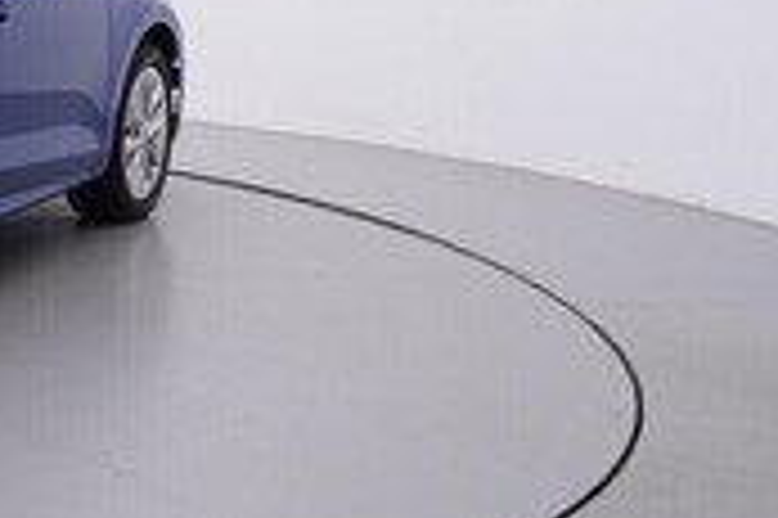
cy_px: 115
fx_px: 1546
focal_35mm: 72
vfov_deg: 18.8
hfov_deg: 23.3
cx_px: -358
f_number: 5
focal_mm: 15
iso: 200
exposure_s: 1/80
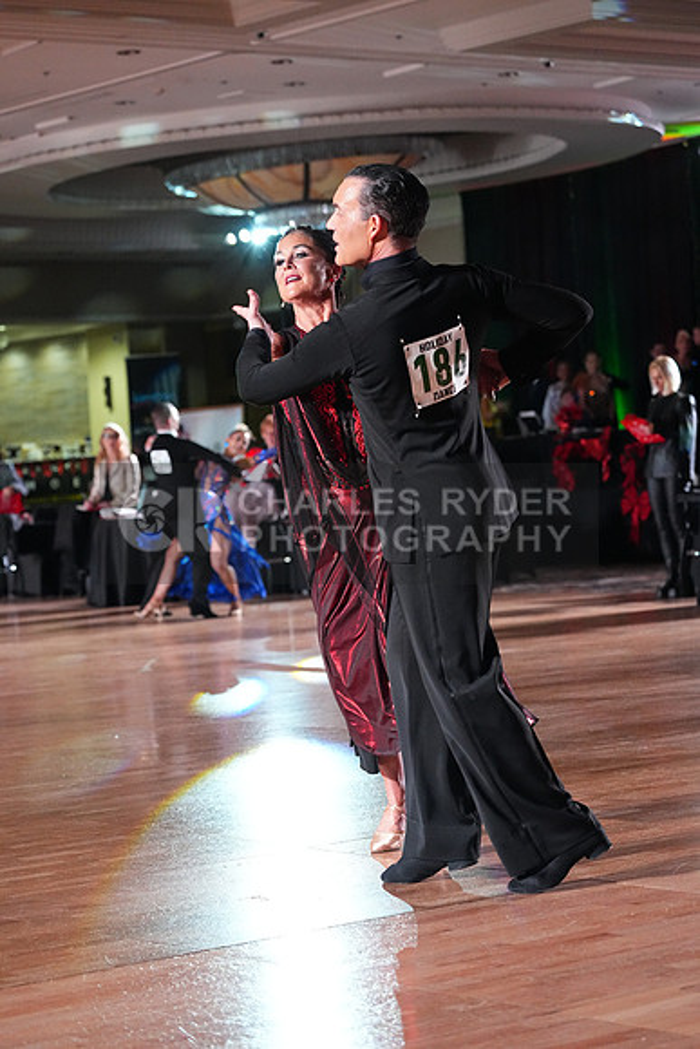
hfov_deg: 15.2
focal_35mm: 90
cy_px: 524
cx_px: 350
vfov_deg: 22.6
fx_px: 2623
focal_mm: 90
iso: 8000
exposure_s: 1/400
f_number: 4.5
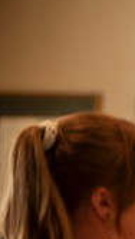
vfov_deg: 4.9
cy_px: 234
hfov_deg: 2.8
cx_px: 392
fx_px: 2773
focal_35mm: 438
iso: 1000
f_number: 2.8
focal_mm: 120
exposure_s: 1/250
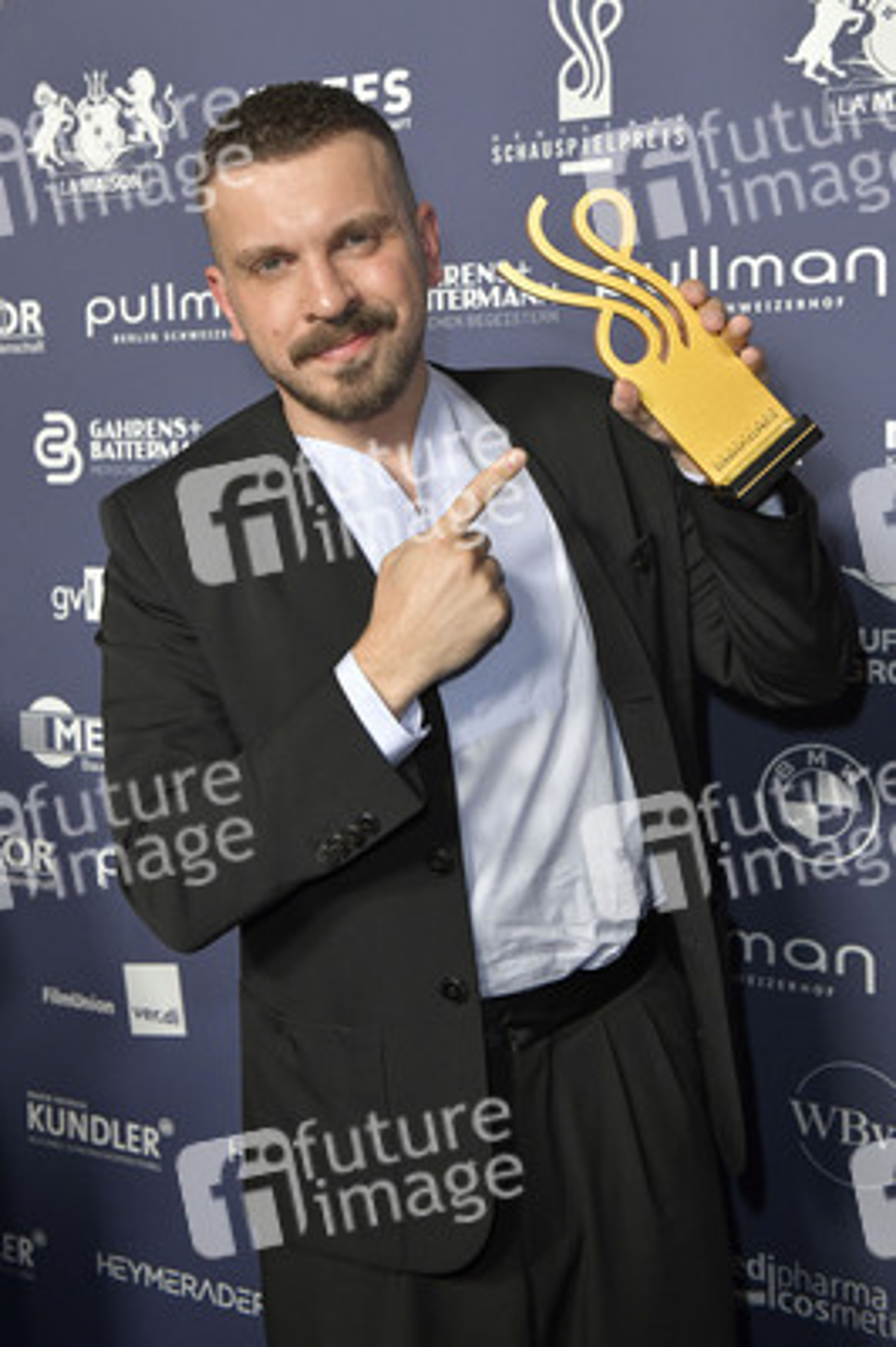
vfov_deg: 46.4
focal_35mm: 42
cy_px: 674
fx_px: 1571
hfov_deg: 31.8
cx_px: 448
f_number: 6.3
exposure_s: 1/250
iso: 2000
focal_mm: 42
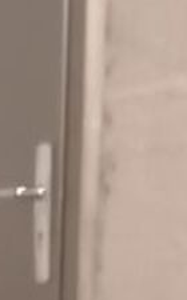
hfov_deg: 6.1
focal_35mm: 214
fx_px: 1751
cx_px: -75
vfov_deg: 9.1
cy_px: 653
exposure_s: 1/16.7
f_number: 1.8
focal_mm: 4.75
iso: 1600
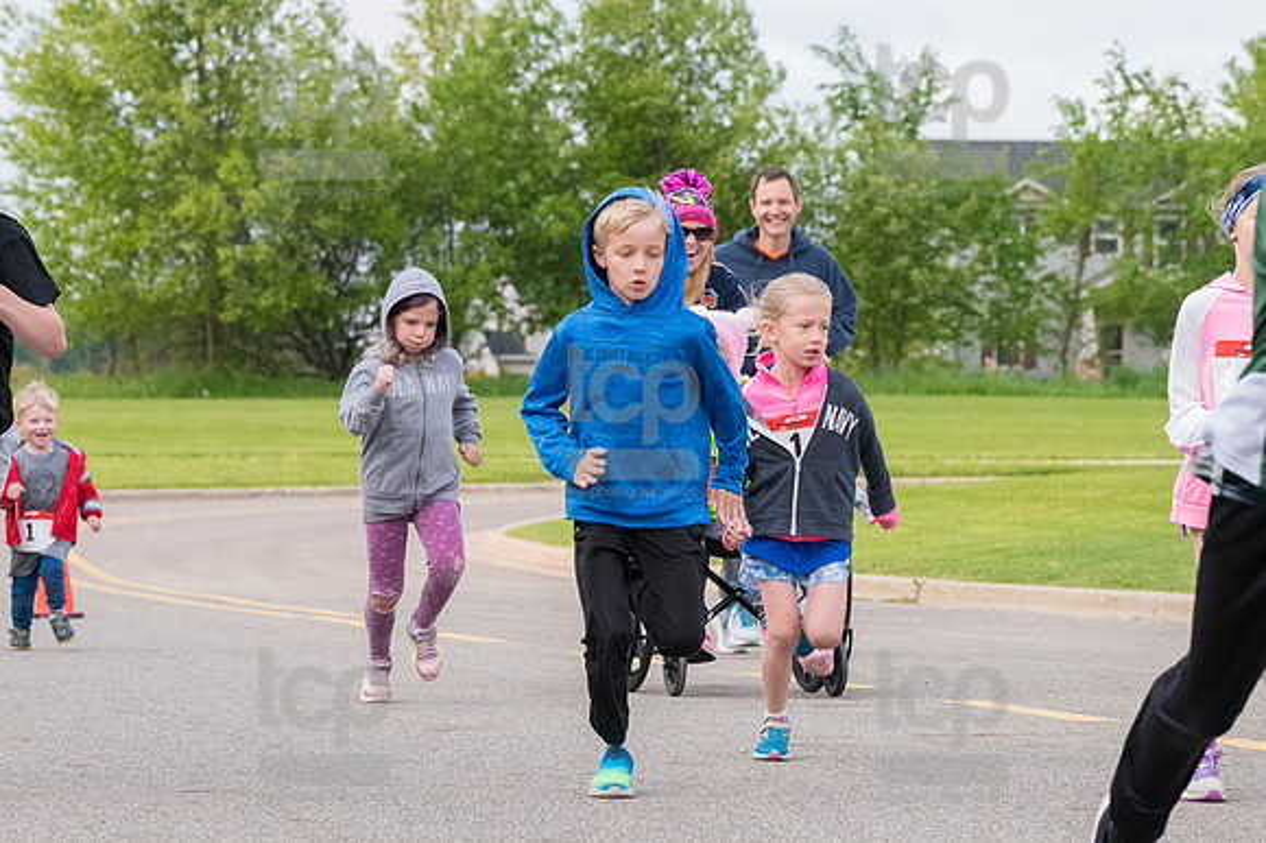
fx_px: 5799
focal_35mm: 165
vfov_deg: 8.3
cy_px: 422
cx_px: 633
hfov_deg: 12.5
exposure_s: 1/1250
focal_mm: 110
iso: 3200
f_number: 7.1
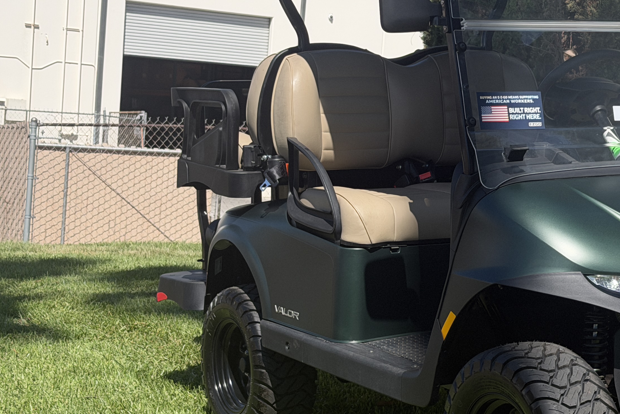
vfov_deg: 15.0
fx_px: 1567
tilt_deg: -3.8
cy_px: 229
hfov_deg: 22.3
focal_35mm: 91
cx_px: 411
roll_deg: -3.7
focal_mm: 6.76
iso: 64
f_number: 1.78
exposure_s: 1/4329
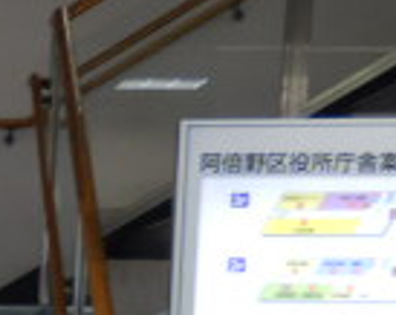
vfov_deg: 8.1
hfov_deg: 9.5
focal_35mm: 183
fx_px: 2140
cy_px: 595
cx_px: -523
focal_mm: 7.2
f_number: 4.2
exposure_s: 1/30
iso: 180
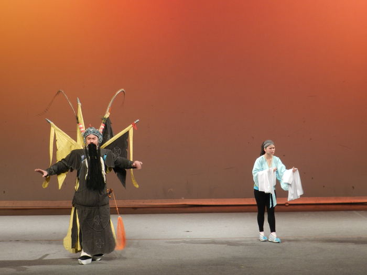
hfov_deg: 23.3
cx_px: 184
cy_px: 138
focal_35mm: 84
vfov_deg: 17.6
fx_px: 891
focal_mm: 14.9
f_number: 4.4
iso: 250
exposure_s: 1/30
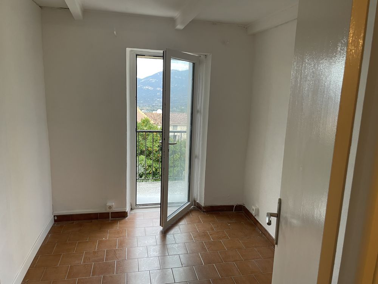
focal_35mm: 26
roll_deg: -3.9
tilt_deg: -8.8
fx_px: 284
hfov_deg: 67.3
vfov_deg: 53.1
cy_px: 142
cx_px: 189
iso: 64
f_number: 1.6
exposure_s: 1/50
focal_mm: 4.2
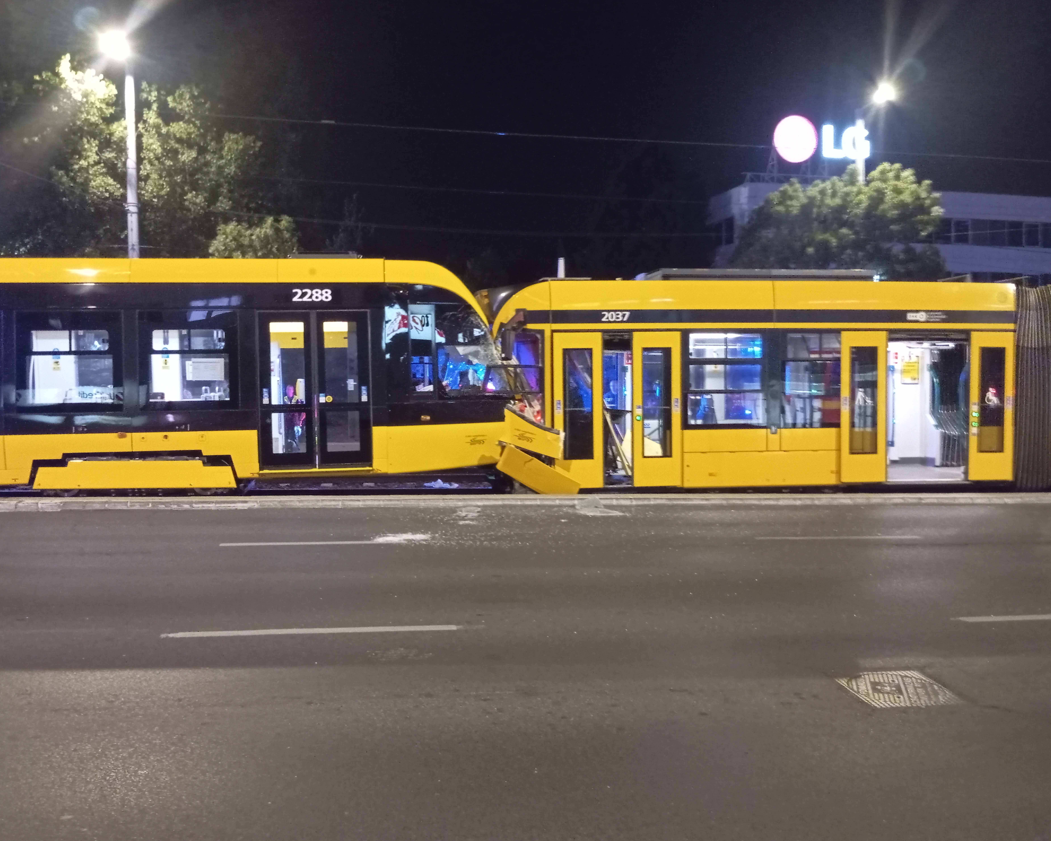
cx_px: 491
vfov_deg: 48.5
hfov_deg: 58.7
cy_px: 413
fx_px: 933
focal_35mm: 30
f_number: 1.8
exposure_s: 1/17
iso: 3506
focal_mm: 4.22
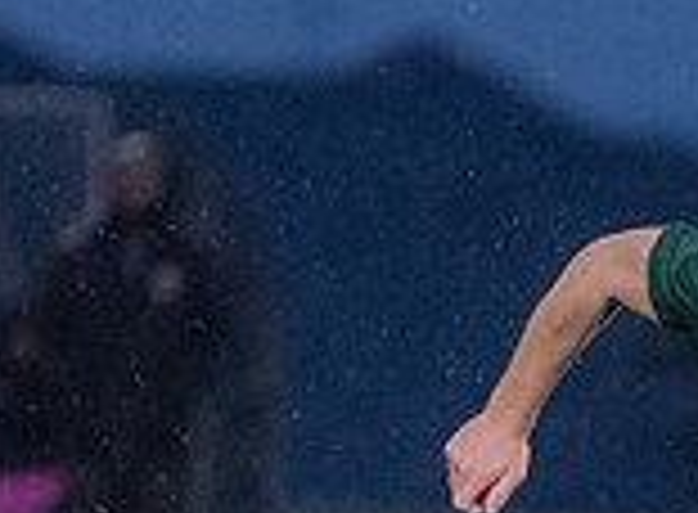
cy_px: 753
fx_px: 22427
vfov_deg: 1.3
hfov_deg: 1.8
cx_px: 853
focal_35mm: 1120
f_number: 2.8
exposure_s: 1/1250
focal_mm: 200
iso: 5000
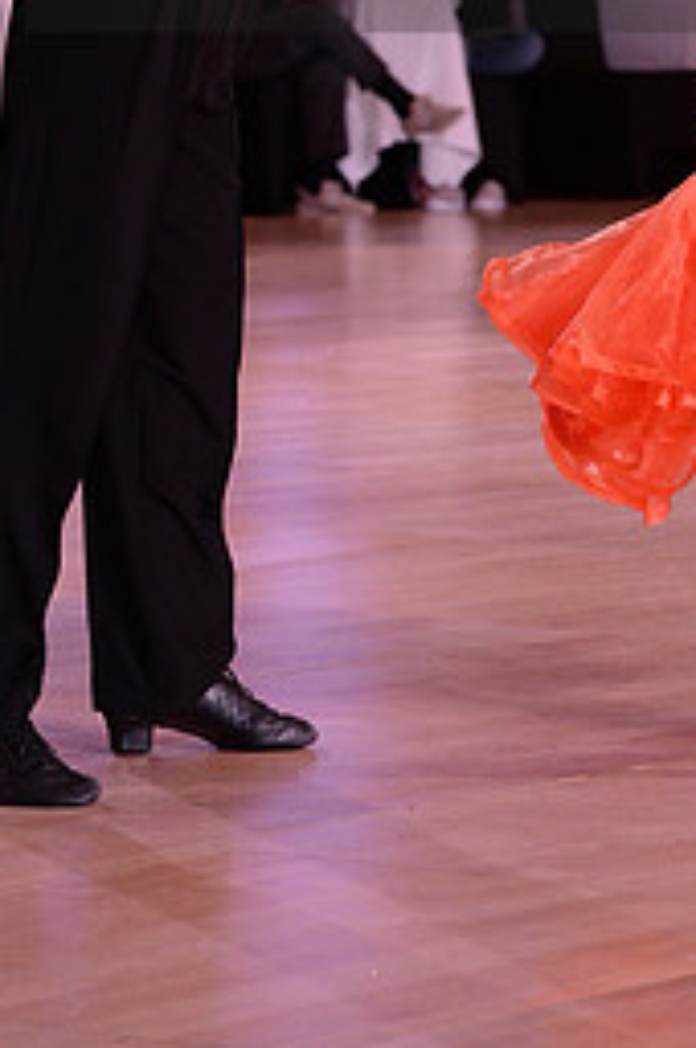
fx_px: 6920
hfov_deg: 5.8
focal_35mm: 238
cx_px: 592
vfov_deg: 8.6
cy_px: -102
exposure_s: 1/250
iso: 2000
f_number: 5
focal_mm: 105
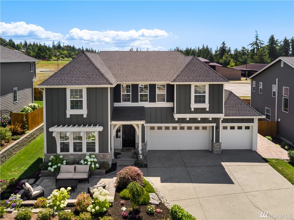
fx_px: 221
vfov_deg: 53.0
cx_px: 147
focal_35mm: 26
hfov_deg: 67.3
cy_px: 110
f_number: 2.2
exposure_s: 1/1250
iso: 100
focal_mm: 4.73
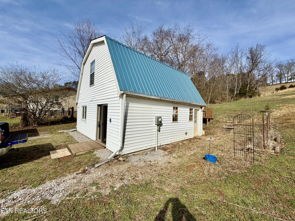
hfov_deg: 102.1
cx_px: 148
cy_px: 110
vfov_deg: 85.7
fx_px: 119
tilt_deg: +0.2
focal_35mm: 14
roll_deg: -2.7
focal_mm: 2.22
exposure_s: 1/1285
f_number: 2.2
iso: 20
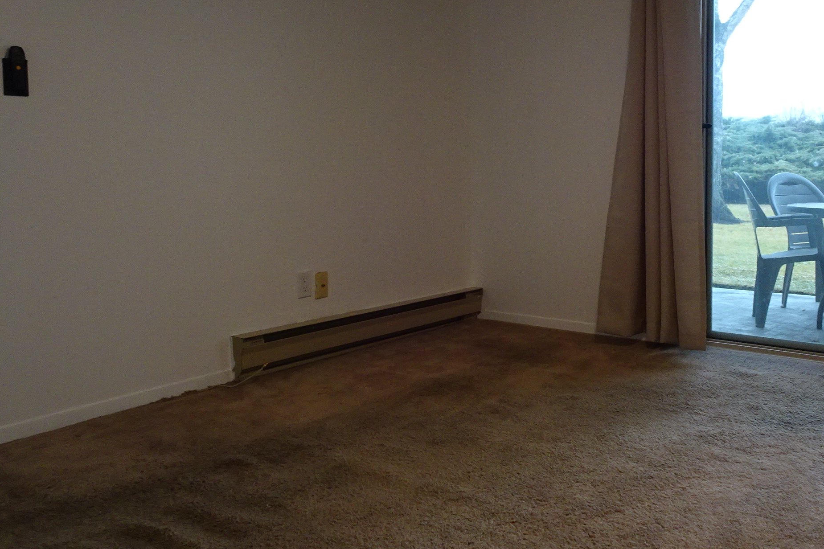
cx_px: 524
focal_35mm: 35
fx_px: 801
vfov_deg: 37.6
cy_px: 205
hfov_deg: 53.7
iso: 320
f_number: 3.5
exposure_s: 1/30
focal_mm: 4.1
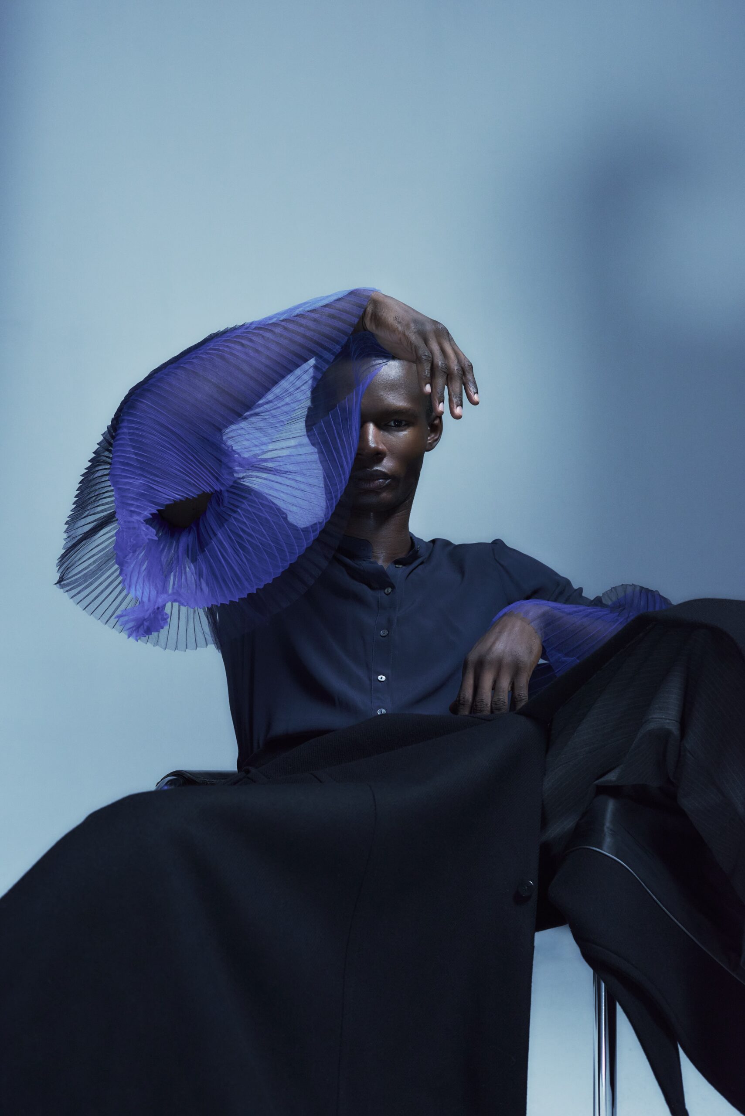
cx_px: 372
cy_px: 558
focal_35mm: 50
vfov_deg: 39.6
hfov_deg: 27.0
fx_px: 1550
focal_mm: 50
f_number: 5.6
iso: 1600
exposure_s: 1/160
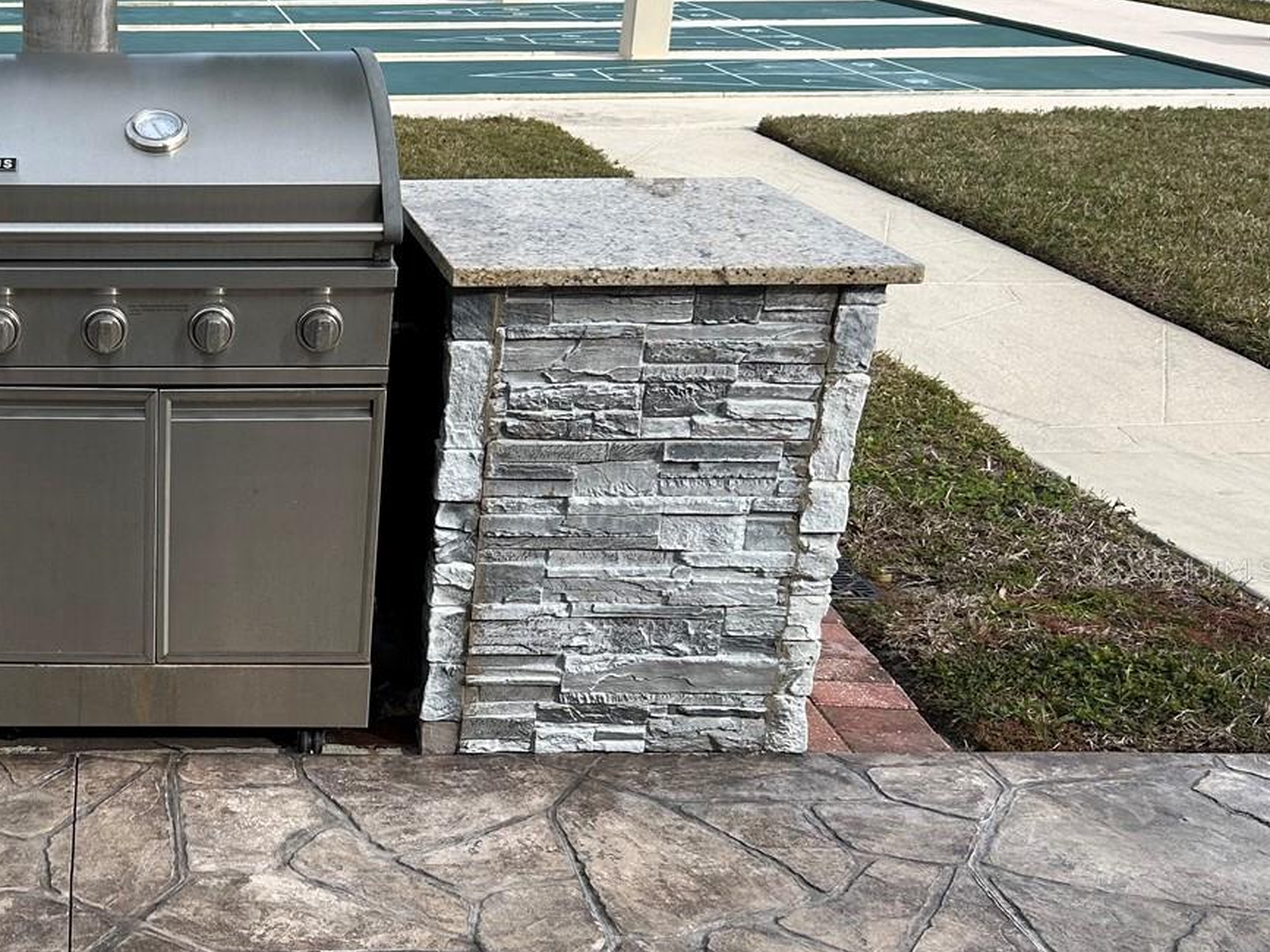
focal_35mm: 48
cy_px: 570
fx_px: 1761
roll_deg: +0.2
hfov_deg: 37.0
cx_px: 110
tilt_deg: -23.1
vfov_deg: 30.2
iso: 50
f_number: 1.5
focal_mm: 5.7
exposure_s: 1/2632
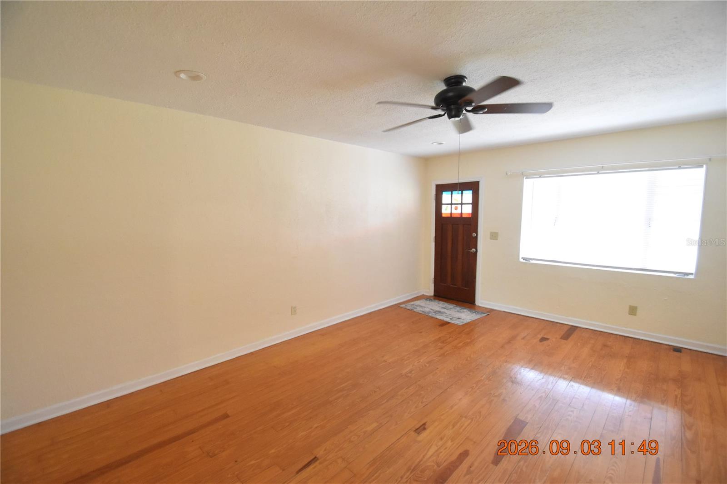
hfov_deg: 100.4
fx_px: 303
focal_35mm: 15
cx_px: 364
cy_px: 242
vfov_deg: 77.3
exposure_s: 1/60
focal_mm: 10
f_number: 3.5
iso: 3600
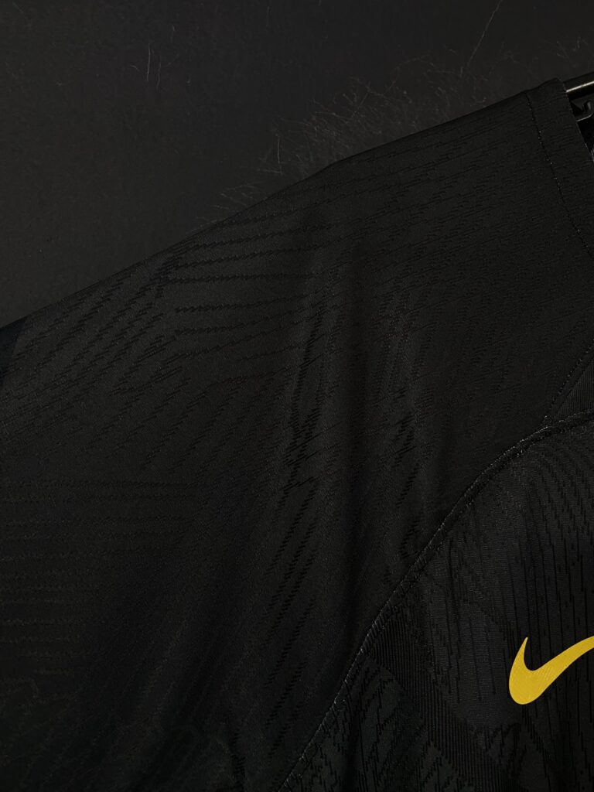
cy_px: 396
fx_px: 595
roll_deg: +3.0
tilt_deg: +5.2
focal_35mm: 26
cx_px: 297
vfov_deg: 67.3
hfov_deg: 53.1
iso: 320
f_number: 1.8
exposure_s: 1/60
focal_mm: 4.25
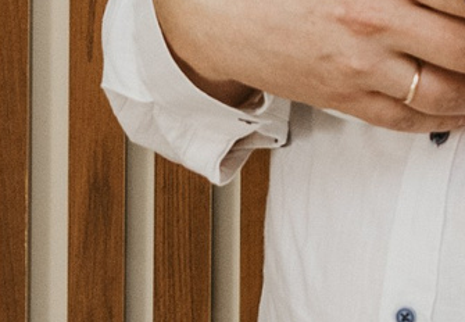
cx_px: 93
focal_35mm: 282
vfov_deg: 4.8
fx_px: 3686
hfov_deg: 7.2
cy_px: -620
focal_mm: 29
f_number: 4
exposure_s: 1/160
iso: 200
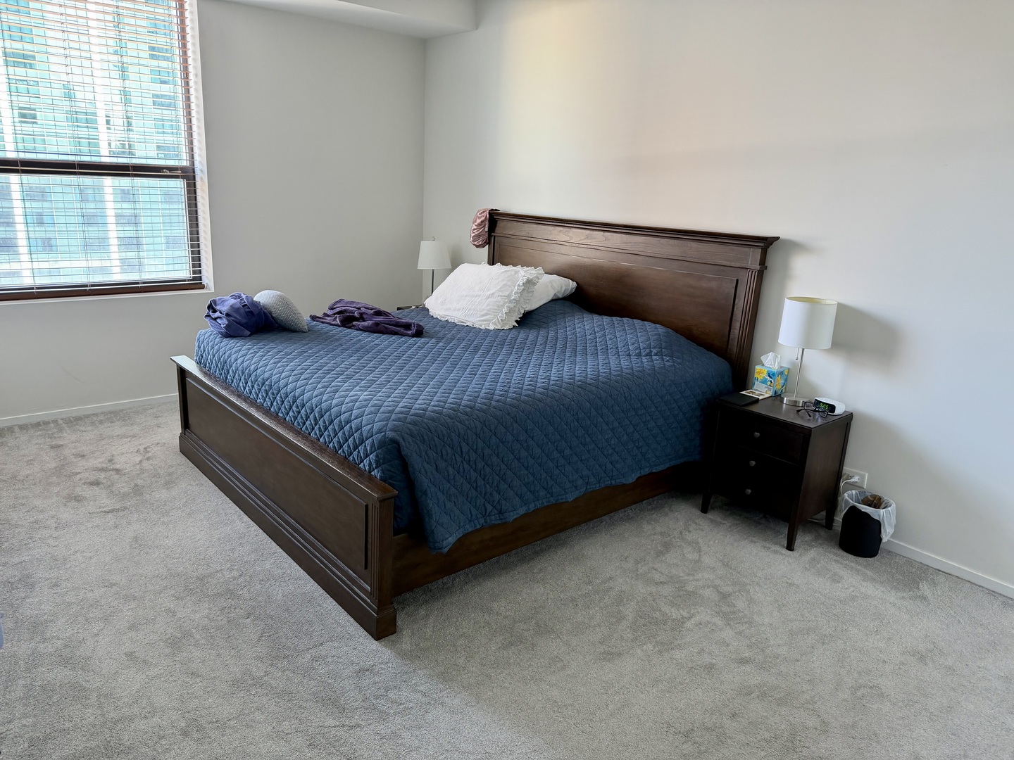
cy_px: 380
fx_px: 703
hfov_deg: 71.6
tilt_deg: -17.0
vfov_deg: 56.8
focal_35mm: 24
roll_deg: -2.1
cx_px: 507
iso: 200
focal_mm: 6.76
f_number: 1.78
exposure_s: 1/60
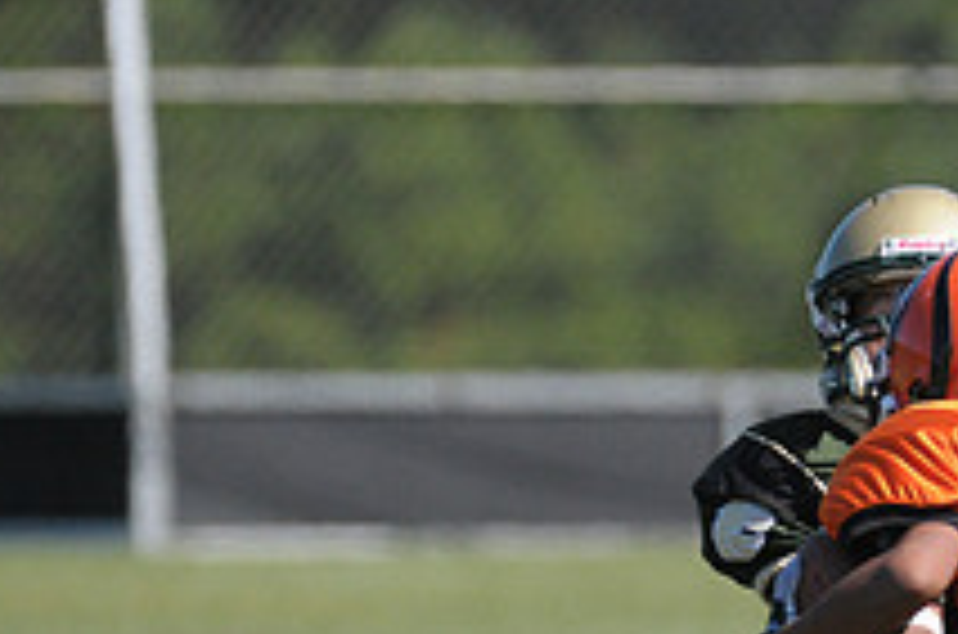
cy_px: 843
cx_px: 1057
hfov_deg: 1.7
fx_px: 32605
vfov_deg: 1.1
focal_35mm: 1228
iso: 640
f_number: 4
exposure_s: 1/4000
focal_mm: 300
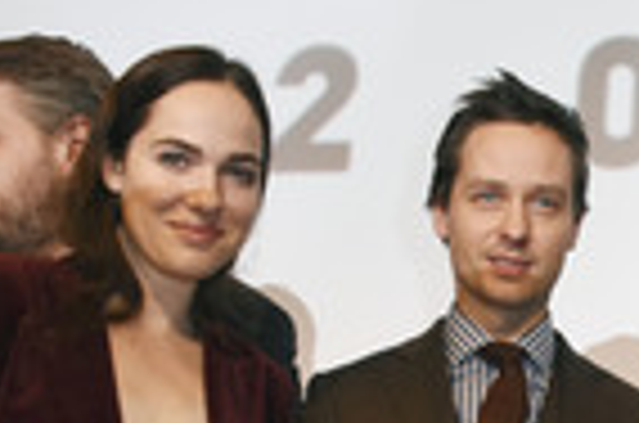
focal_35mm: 86
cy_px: 558
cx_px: 709
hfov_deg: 22.3
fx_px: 1523
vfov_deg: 15.1
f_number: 6.3
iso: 1600
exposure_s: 1/80
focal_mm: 18
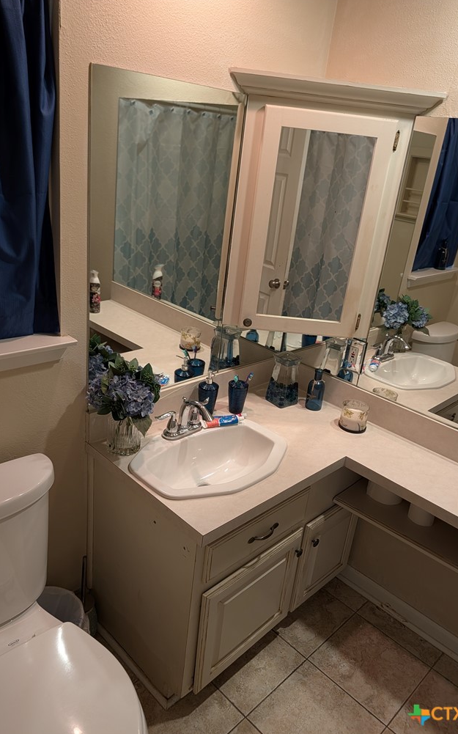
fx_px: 520
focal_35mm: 26
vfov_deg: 70.4
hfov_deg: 47.6
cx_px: 232
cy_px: 366
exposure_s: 1/30
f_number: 1.68
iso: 172
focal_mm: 6.9
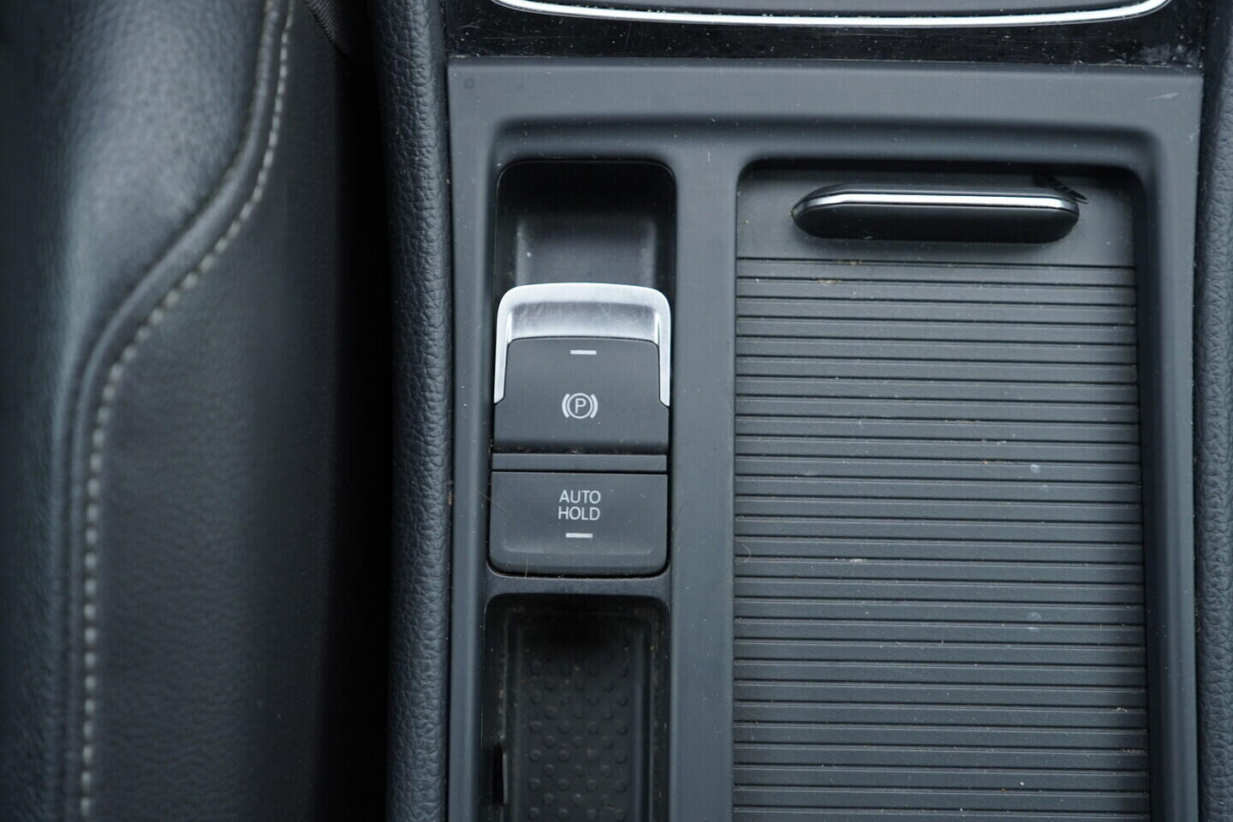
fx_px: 1233
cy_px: 411
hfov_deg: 53.1
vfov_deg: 36.9
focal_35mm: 36
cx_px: 616
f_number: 2.8
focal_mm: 24
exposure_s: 1/40
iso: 200
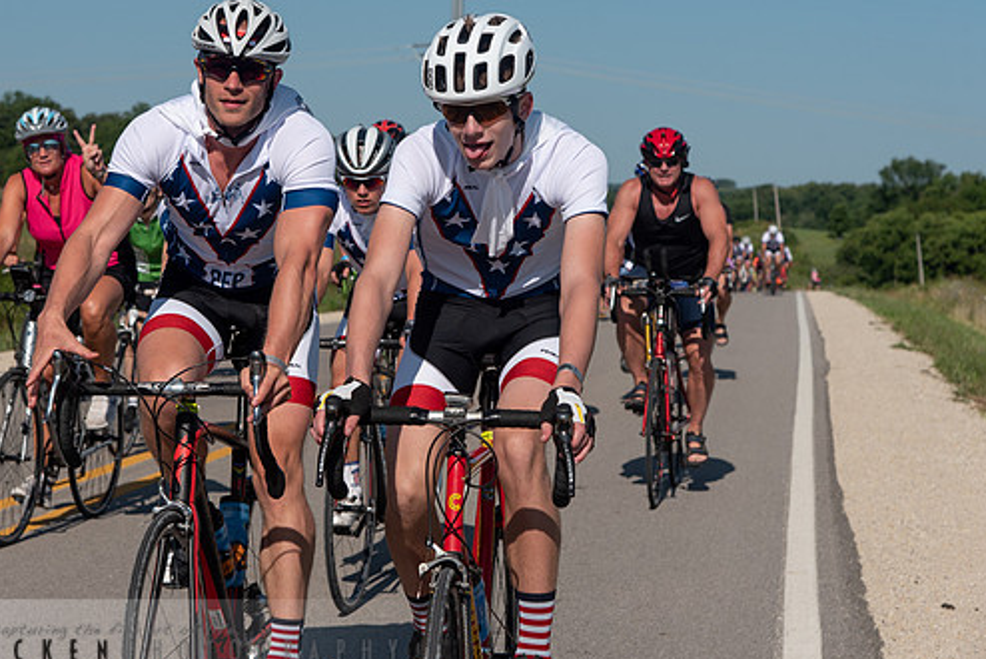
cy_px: 291
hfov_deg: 23.1
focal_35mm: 88
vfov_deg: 15.5
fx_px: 2412
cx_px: 467
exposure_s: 1/1600
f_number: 6.3
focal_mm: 75
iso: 200
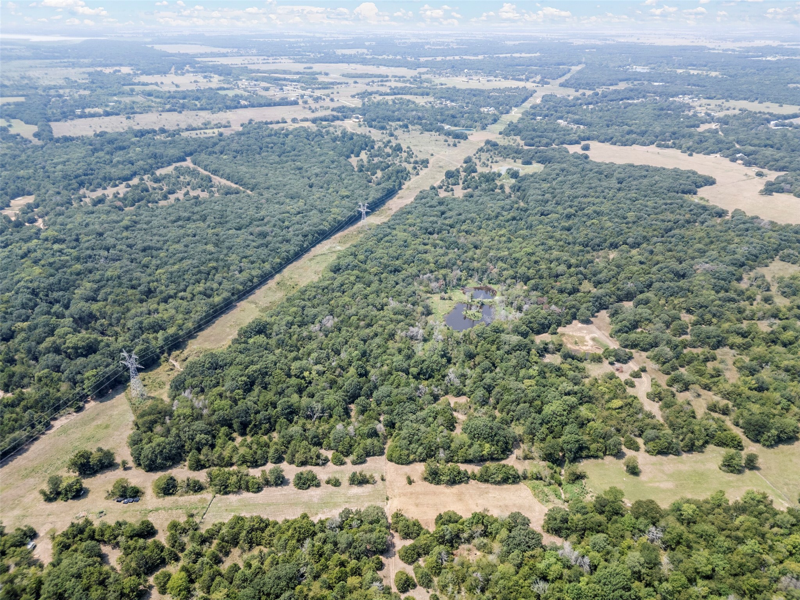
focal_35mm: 24
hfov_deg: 71.6
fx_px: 555
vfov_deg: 56.8
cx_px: 400
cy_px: 300
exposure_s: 1/2000
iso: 150
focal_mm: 6.72
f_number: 1.7
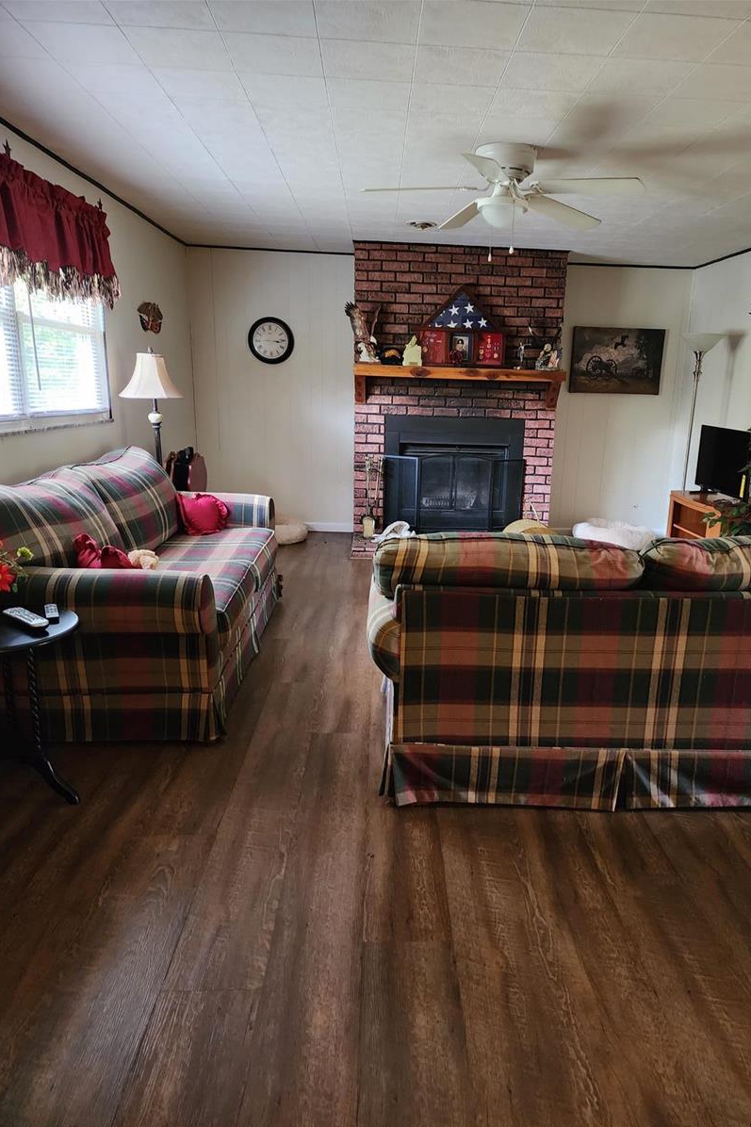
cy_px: 564
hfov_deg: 53.0
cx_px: 420
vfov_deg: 73.8
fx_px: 751
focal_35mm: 24
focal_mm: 6.4
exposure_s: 1/24
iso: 640
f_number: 1.8
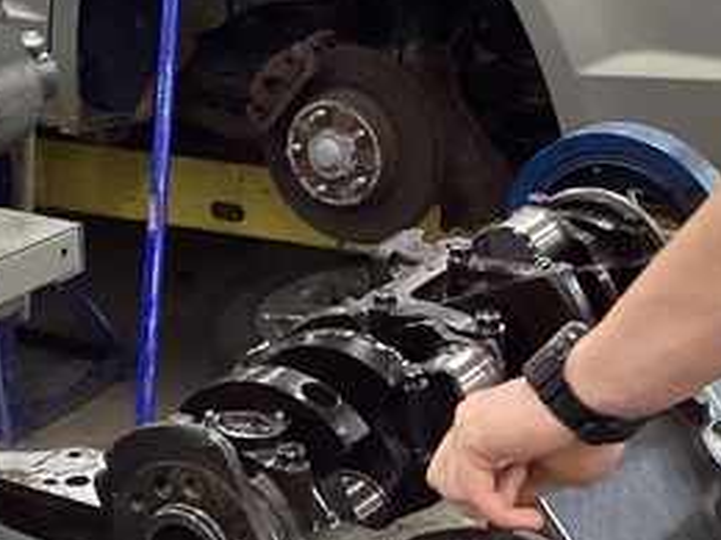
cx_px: 225
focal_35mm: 122
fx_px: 2541
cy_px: 28
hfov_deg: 16.1
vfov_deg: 12.0
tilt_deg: -14.1
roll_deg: +2.3
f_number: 2.4
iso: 200
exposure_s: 1/60
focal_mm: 3.3
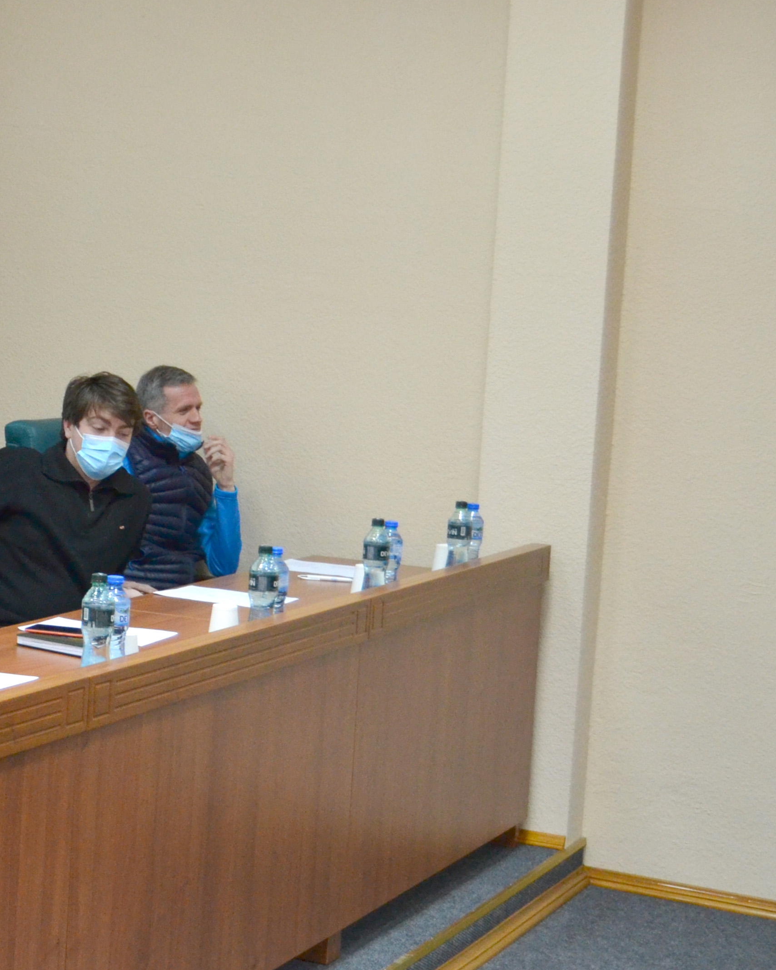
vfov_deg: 24.1
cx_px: -182
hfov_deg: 18.3
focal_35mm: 79
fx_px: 2268
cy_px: 462
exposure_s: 1/60
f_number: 4
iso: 1250
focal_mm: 26
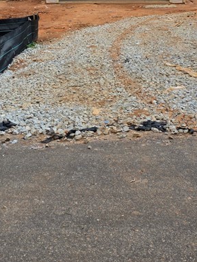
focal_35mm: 62
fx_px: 470
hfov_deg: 23.2
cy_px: 11
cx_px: 32
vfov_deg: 29.5
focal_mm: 6.3
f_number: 1.7
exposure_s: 1/5017
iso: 80
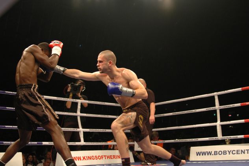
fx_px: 290
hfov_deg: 46.4
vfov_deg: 31.8
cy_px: 83
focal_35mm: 42
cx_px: 124
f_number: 2.8
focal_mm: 28
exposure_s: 1/500
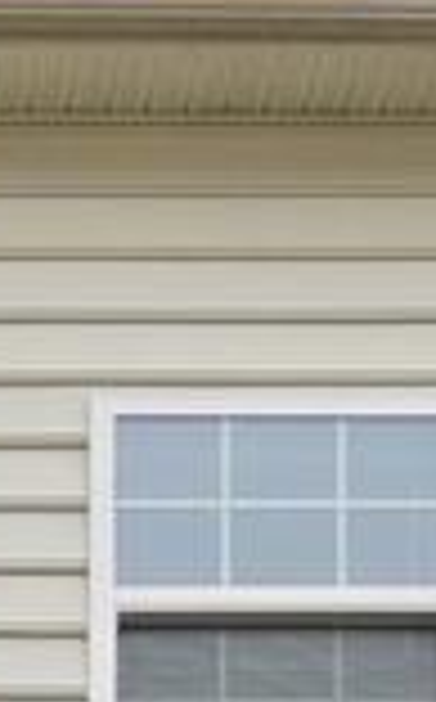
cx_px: -494
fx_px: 4367
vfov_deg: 8.0
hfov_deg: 5.6
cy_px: 2034
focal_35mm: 229
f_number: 9
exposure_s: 1/125
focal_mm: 16.2
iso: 250
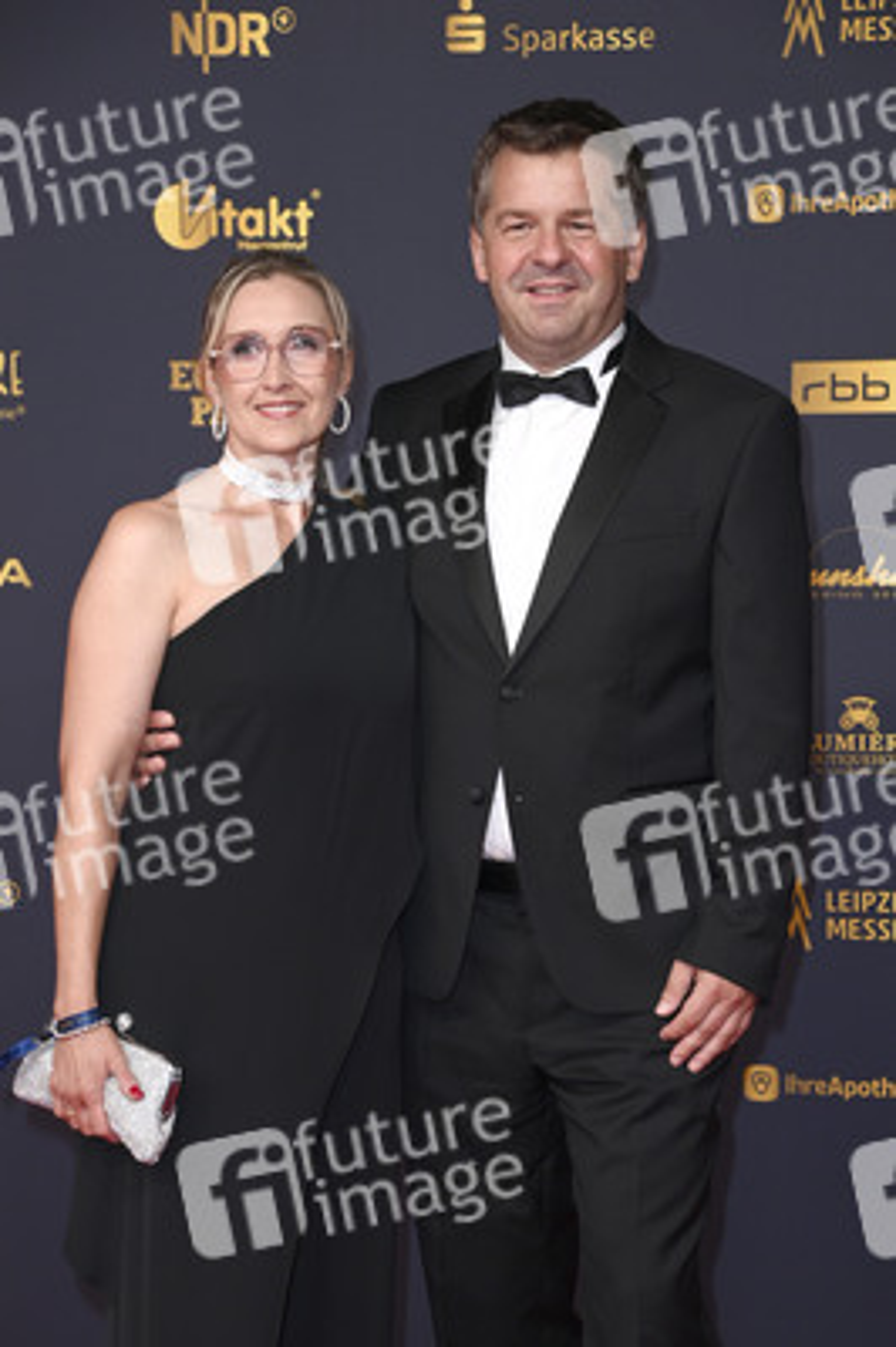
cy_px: 674
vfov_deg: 22.6
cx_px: 448
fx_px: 3366
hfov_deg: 15.2
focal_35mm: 90
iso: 800
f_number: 5.6
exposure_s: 1/200
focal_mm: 90
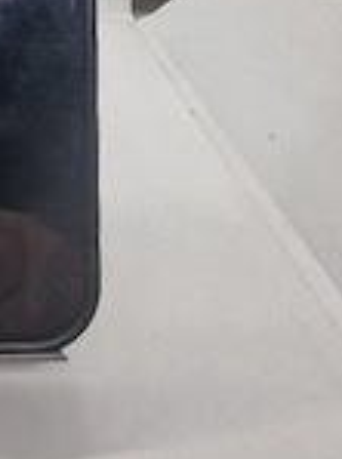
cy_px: 31
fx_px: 463
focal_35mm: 35
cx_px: -59
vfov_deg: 46.6
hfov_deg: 33.7
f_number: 2.2
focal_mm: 2.2
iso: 50
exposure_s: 1/128
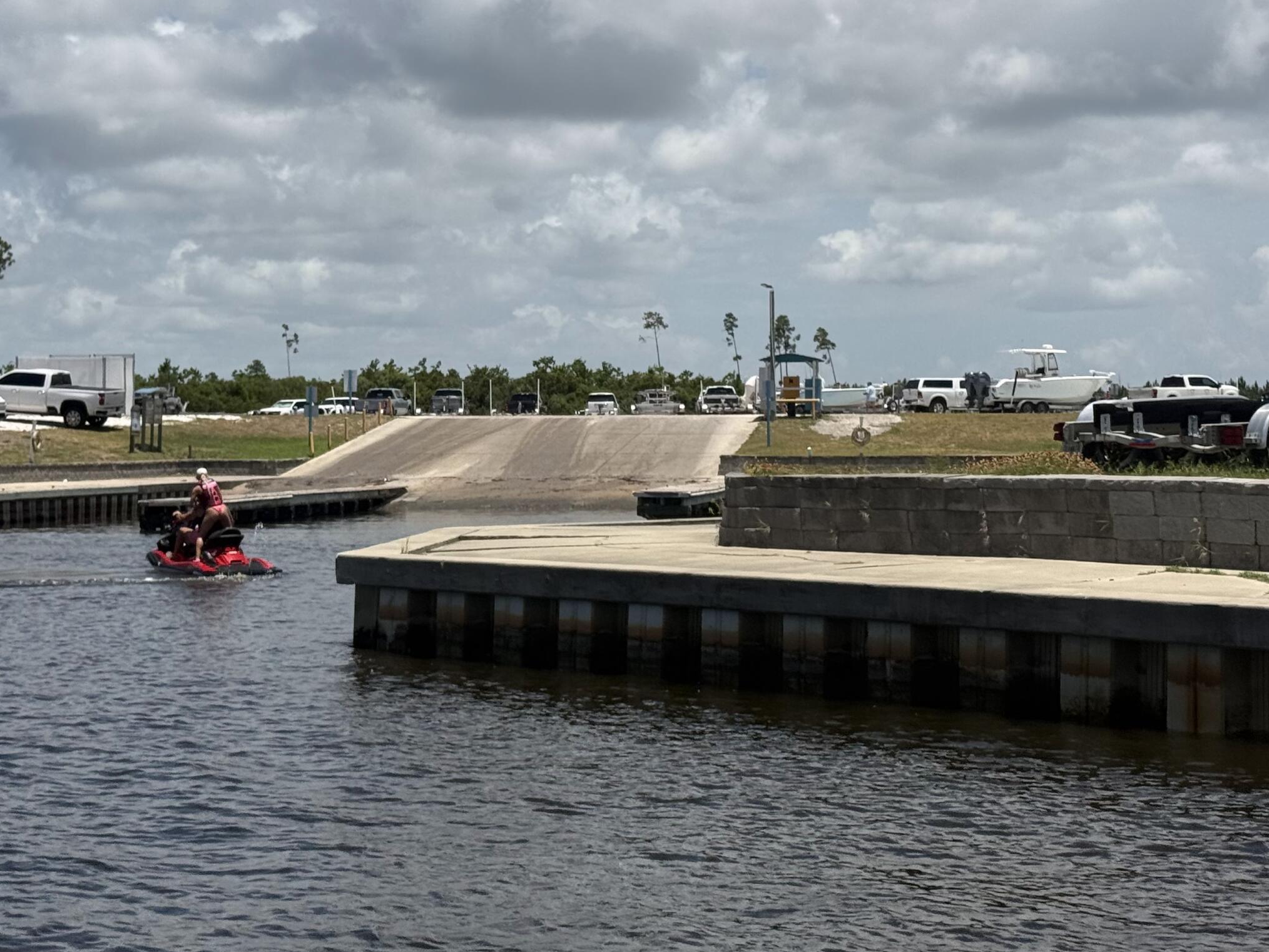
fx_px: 2603
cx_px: 487
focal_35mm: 71
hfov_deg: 27.3
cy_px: 344
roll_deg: +0.1
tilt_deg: +2.4
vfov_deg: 20.7
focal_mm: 6.76
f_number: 1.78
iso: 64
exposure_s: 1/9901
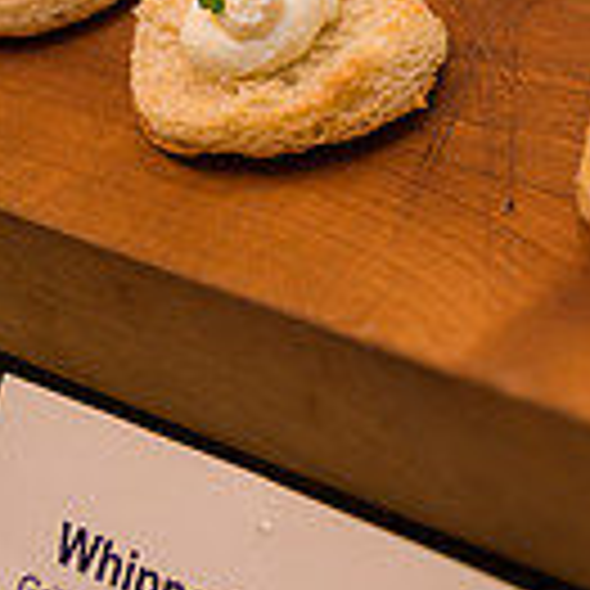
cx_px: 865
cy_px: -77
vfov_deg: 15.5
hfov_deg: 14.9
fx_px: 2102
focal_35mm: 109
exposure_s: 1/200
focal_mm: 29
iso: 400
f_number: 3.2
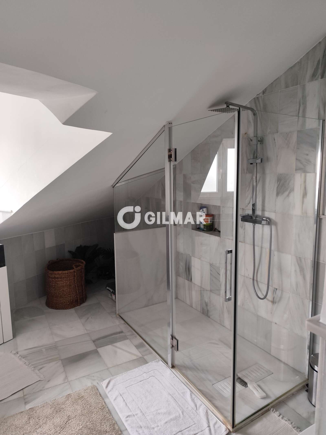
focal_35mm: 23
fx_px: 289
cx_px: 163
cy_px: 218
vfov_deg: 73.9
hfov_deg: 58.9
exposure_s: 1/100
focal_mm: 6.19
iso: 500
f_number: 1.65
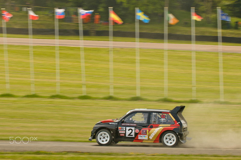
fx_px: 953
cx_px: 120
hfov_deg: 14.4
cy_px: 80
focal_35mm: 142
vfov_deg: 9.6
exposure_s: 1/200
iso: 200
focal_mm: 95
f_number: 10
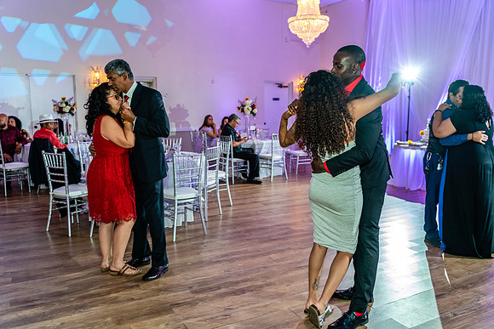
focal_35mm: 30
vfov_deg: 43.6
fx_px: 412
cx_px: 247
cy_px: 164
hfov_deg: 61.9
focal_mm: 30
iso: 2000
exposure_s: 1/125
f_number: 3.2
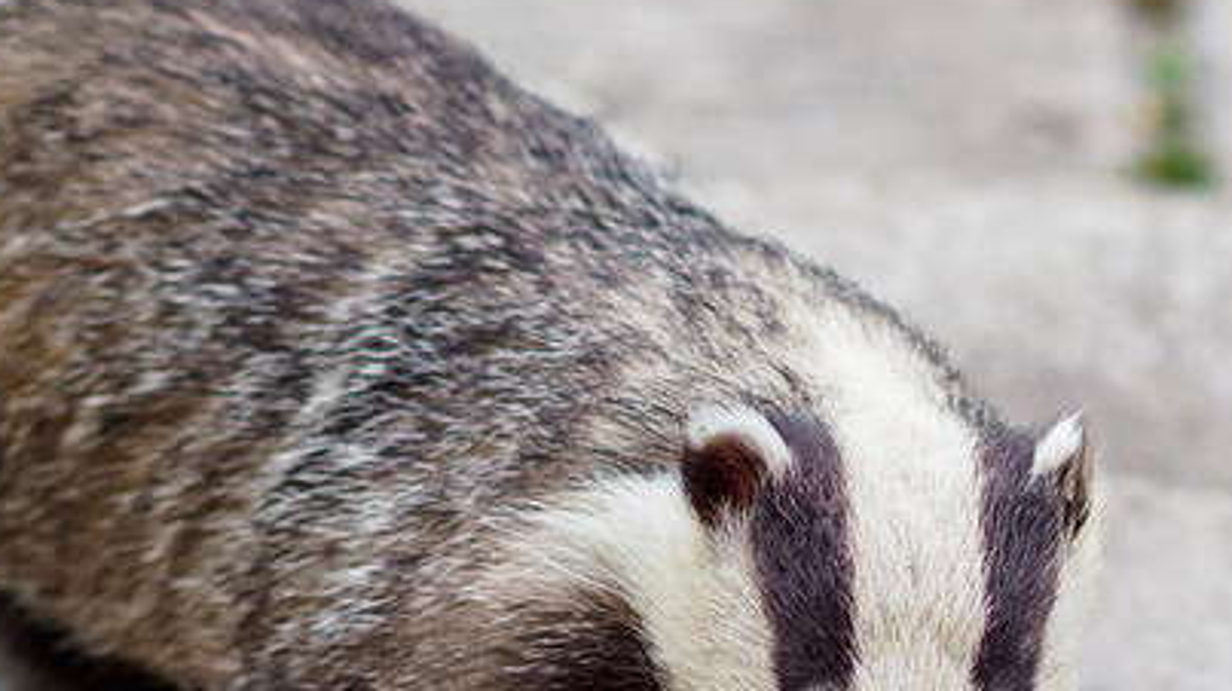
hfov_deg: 12.1
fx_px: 5811
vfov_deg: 6.8
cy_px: 722
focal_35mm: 178
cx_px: 928
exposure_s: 1/200
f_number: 2
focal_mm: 45
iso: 2000
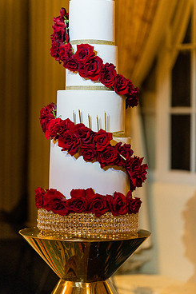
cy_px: 116
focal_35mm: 104
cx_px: 78
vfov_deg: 19.6
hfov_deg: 13.1
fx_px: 850
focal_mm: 85
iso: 1000
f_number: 1.4
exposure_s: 1/160
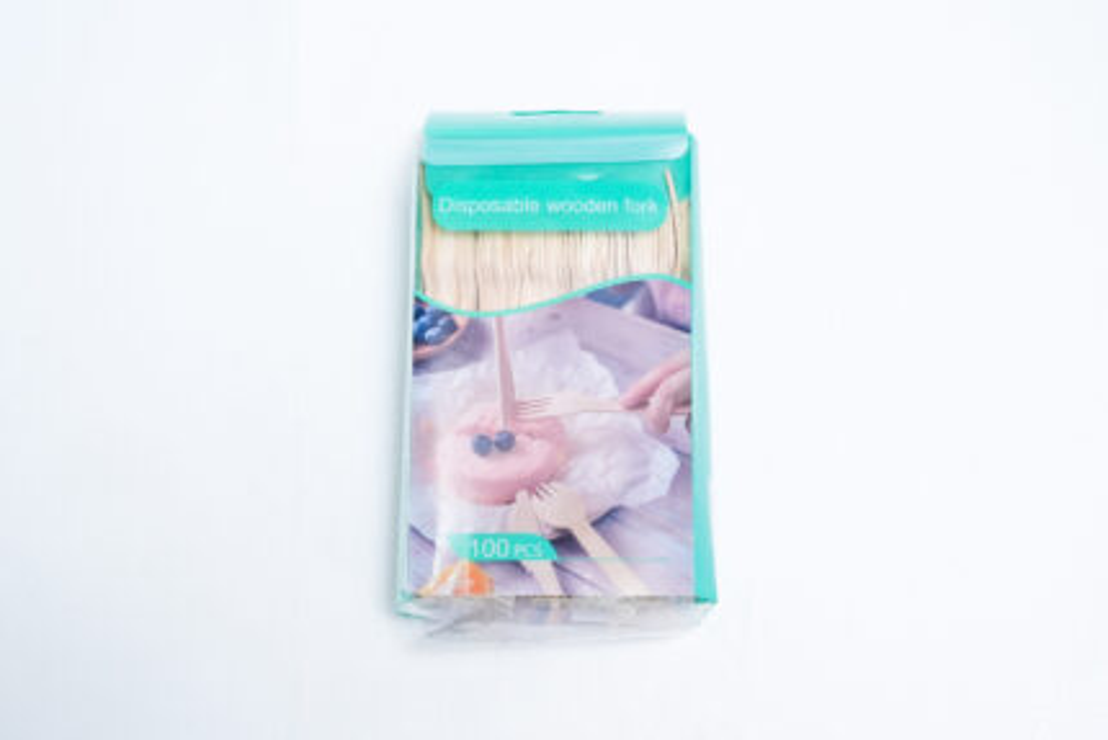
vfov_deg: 19.5
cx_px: 554
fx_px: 2155
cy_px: 370
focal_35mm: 70
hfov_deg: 28.8
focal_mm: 70
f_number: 9
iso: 3200
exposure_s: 1/200
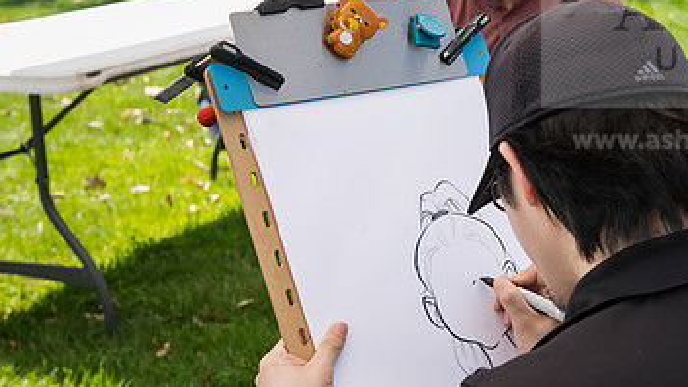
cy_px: 181
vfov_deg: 15.9
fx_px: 1386
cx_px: 483
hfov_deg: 27.6
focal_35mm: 76
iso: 320
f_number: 5.6
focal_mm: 44
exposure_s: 1/400
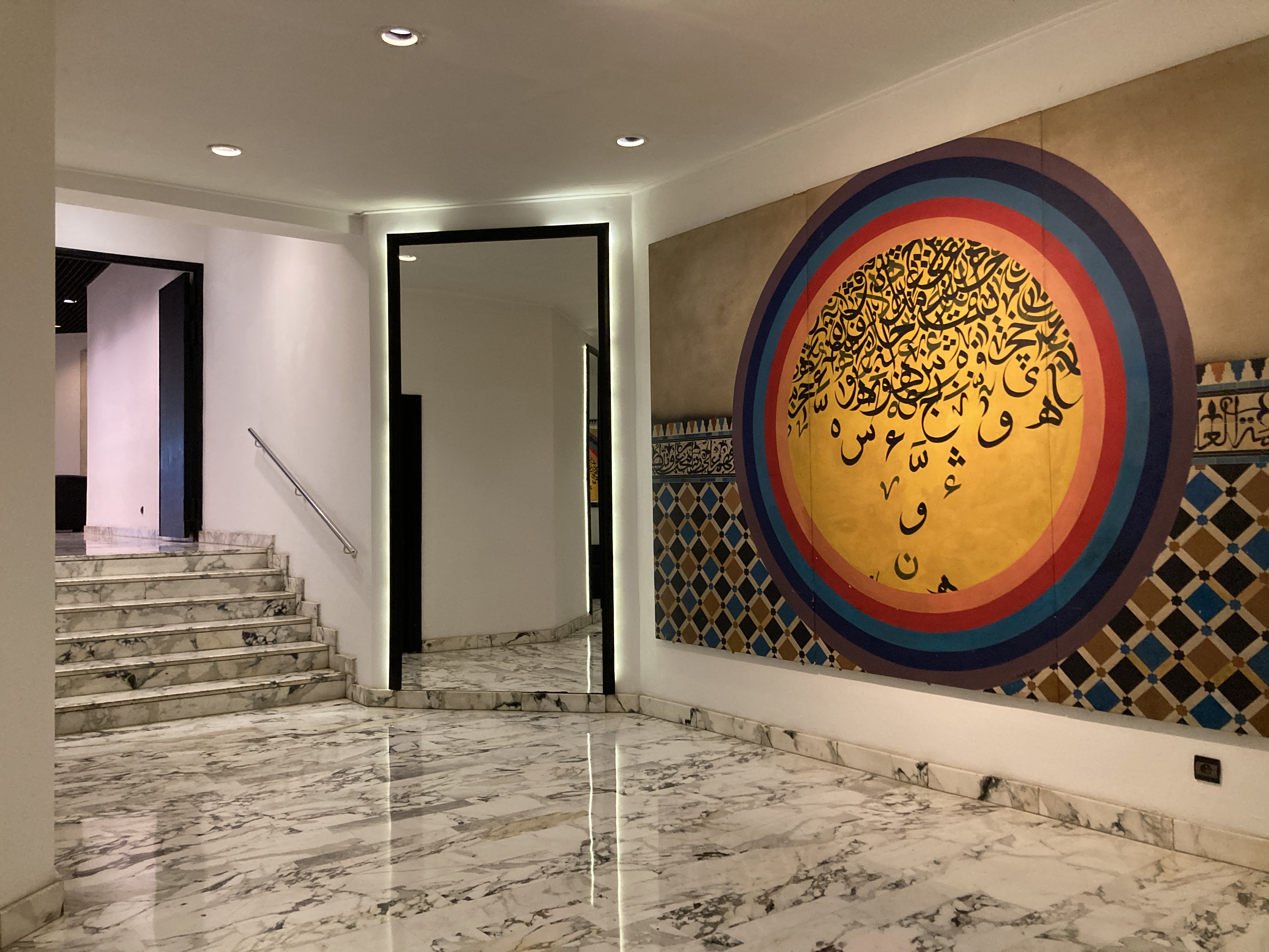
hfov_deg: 63.4
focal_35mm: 28
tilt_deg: +2.9
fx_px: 1026
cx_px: 634
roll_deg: +0.7
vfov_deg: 49.7
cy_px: 476
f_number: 1.8
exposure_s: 1/33
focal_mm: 3.99
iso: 250
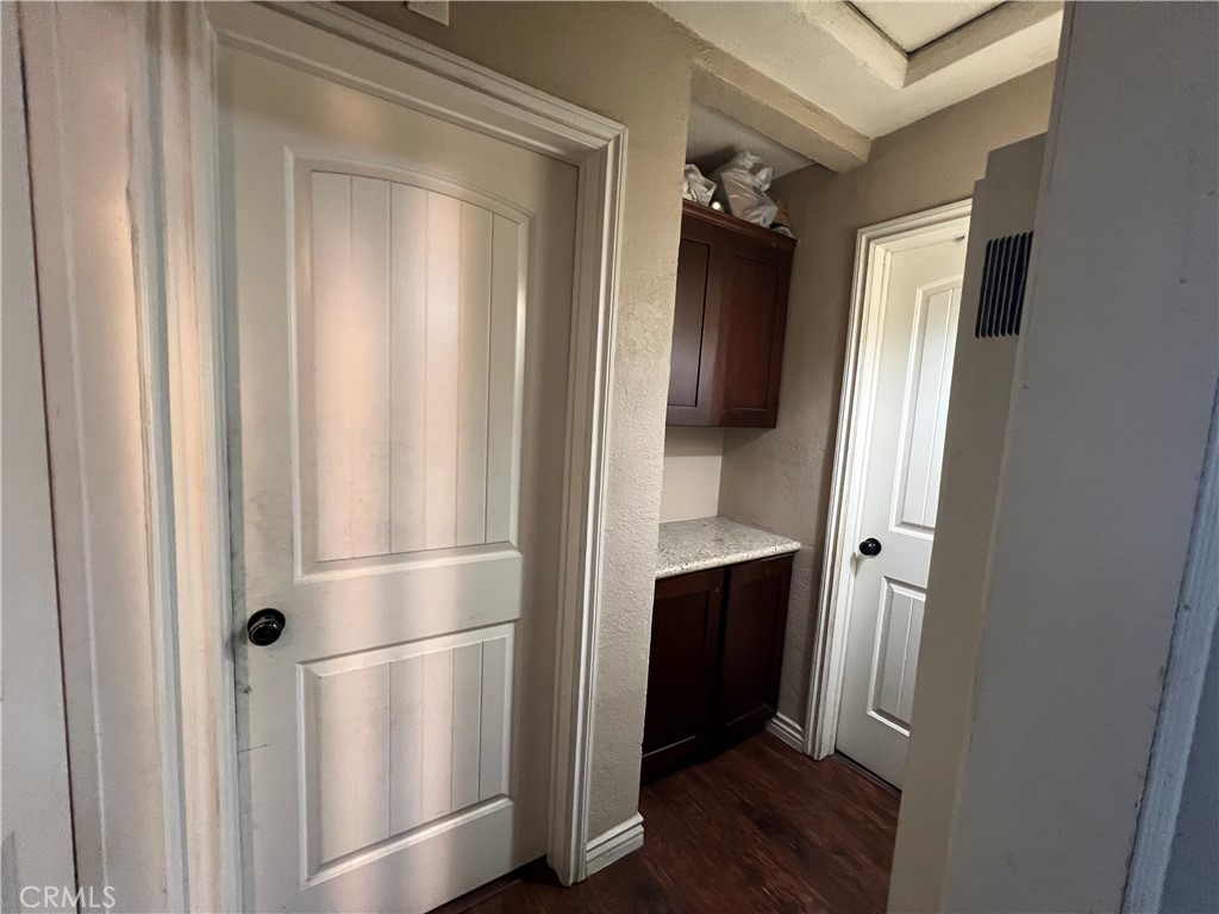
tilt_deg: -6.4
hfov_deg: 106.2
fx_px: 458
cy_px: 457
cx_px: 610
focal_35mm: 13
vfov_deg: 89.9
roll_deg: -3.3
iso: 500
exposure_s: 1/60
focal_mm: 1.57
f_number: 1.8
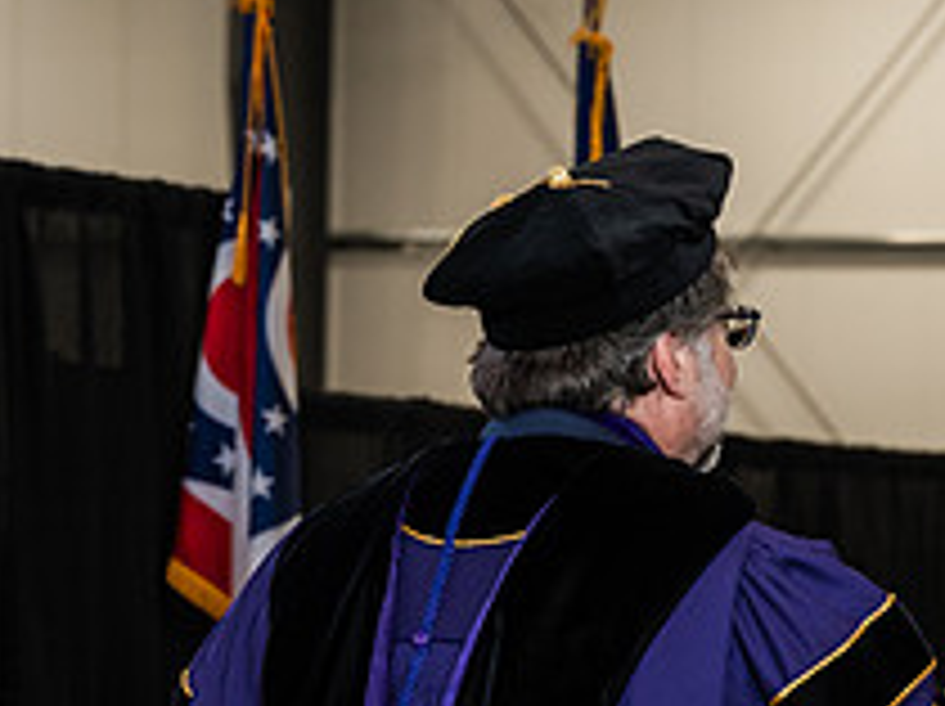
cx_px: 860
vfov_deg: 7.9
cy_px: 753
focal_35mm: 186
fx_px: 5072
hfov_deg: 10.6
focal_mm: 70
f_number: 4.5
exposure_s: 1/200
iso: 1250
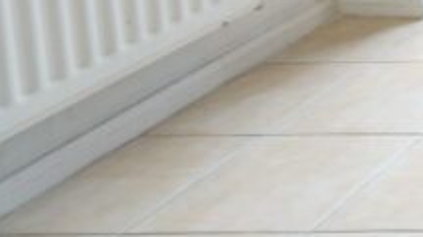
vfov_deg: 11.2
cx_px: 1089
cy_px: -291
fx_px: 1054
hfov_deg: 13.6
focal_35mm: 94
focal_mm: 16
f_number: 5.6
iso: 500
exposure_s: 1/30
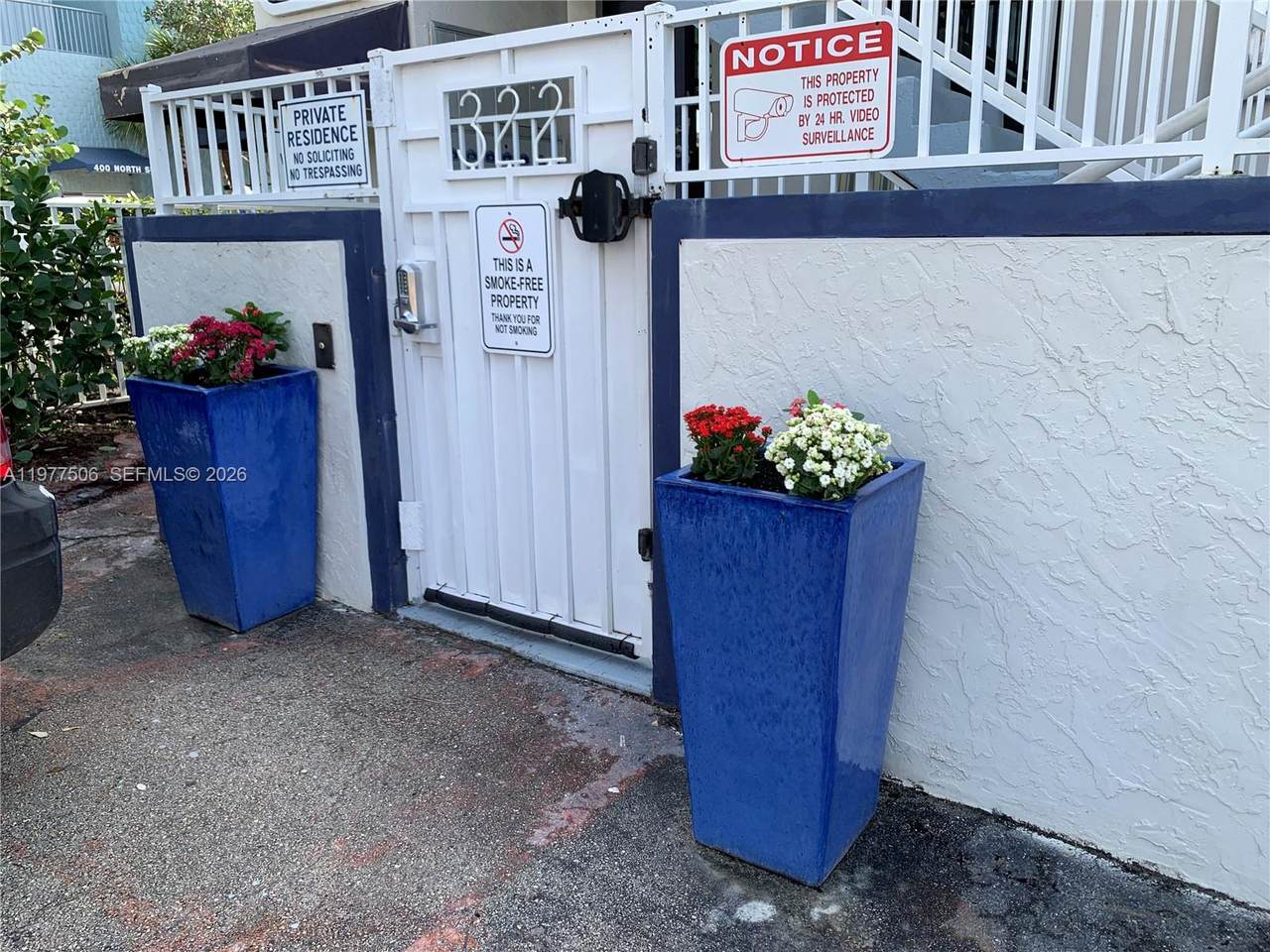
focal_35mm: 26
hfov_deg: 67.3
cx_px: 635
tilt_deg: -12.4
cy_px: 476
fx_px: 954
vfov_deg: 53.1
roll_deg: +0.7
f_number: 1.8
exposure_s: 1/783
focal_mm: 4.25
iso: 25
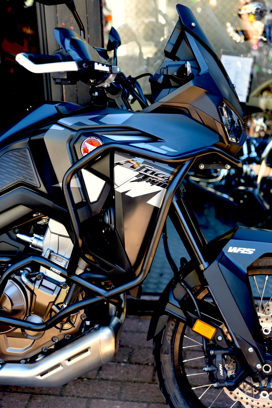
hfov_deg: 26.0
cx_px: 136
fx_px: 589
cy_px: 204
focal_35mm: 52
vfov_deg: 38.2
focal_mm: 52
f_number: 2.8
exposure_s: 1/60
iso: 100
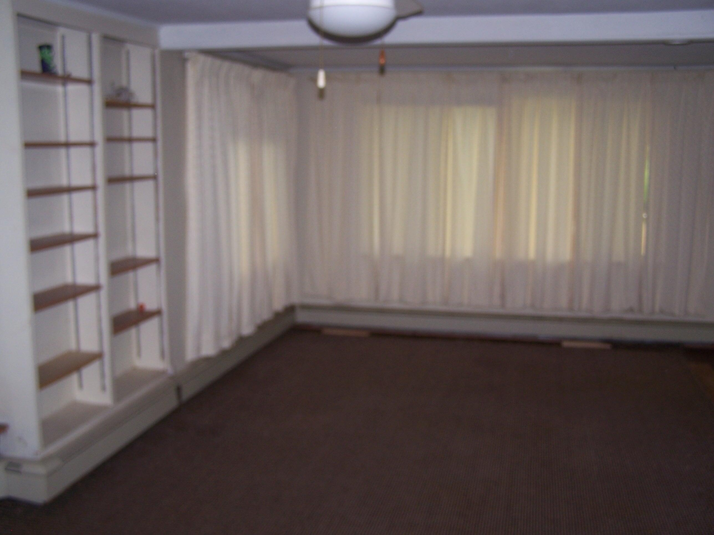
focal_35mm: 38
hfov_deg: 49.0
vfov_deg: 37.7
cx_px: 357
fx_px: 784
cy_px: 268
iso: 80
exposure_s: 1/60
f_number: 2.8
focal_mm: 6.3
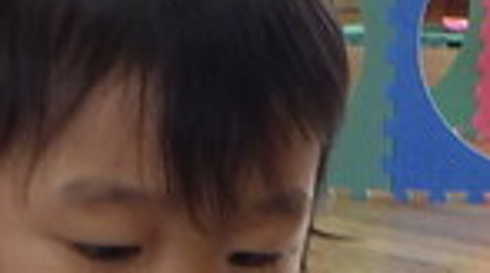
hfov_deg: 10.2
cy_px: 270
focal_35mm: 208
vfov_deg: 5.8
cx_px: -127
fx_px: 2697
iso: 160
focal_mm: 5
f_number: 3.5
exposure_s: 1/45
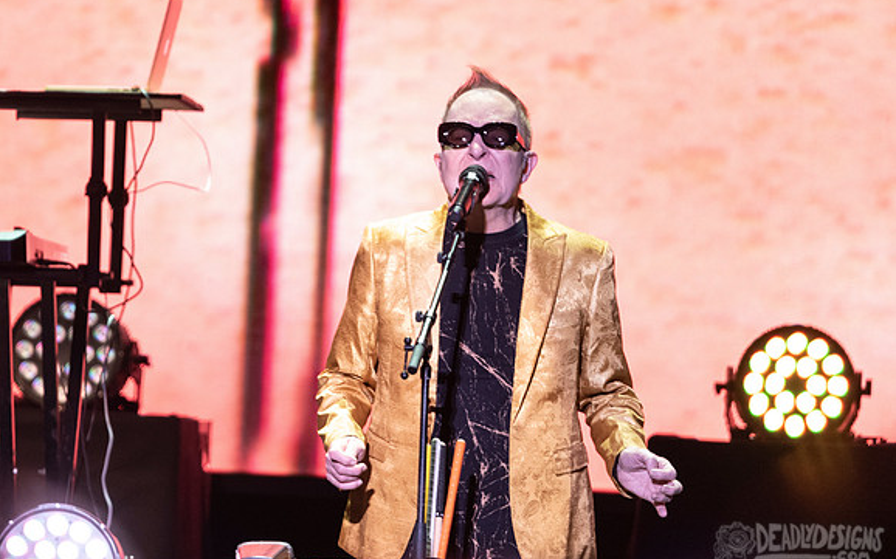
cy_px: 167
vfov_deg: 1.6
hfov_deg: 2.5
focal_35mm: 842
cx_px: 281
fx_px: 20557
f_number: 6.3
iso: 2500
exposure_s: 1/160
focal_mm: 600
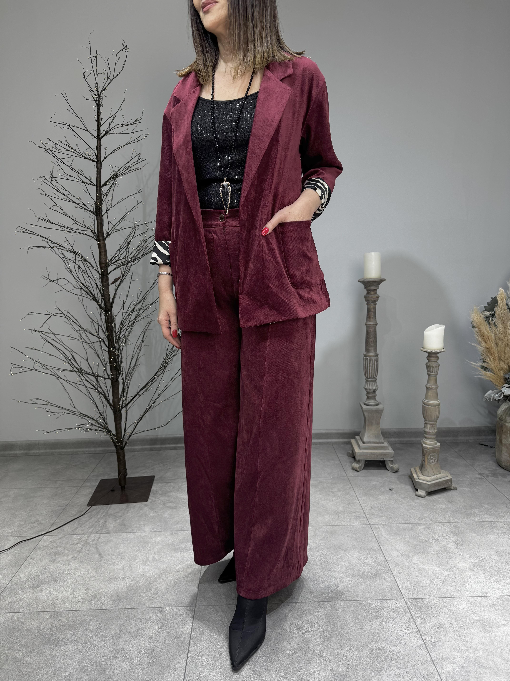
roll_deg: +1.5
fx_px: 471
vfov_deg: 71.6
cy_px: 340
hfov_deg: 56.8
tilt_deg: -9.4
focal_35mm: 24
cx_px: 255
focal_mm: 6.76
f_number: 1.78
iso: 80
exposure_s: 1/100
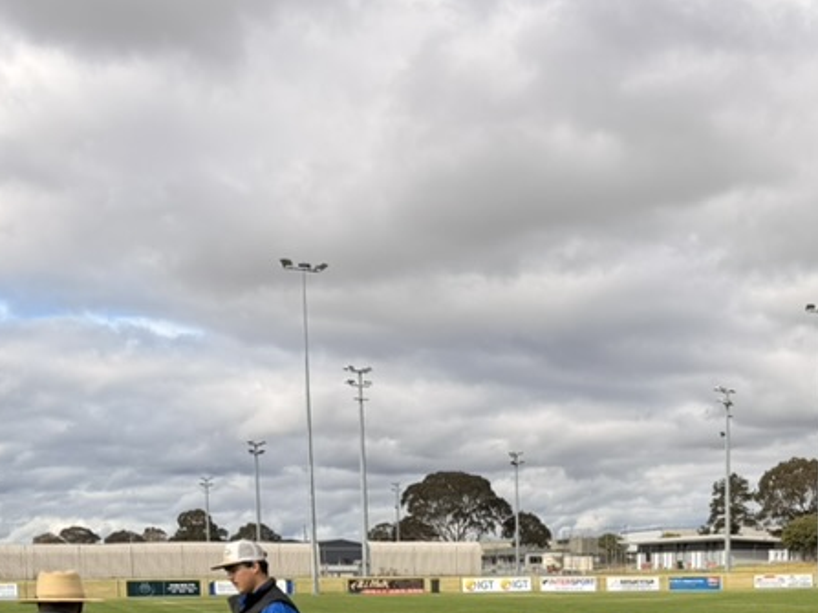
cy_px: 670
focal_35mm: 55
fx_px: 1299
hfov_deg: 34.1
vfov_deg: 24.8
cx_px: 635
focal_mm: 6.76
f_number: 1.78
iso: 80
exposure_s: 1/4975
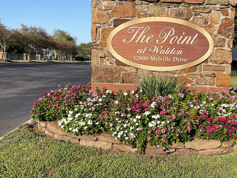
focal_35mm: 39
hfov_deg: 47.2
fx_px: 267
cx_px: 155
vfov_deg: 36.8
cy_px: 78
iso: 16
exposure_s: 1/1311
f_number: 1.8
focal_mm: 3
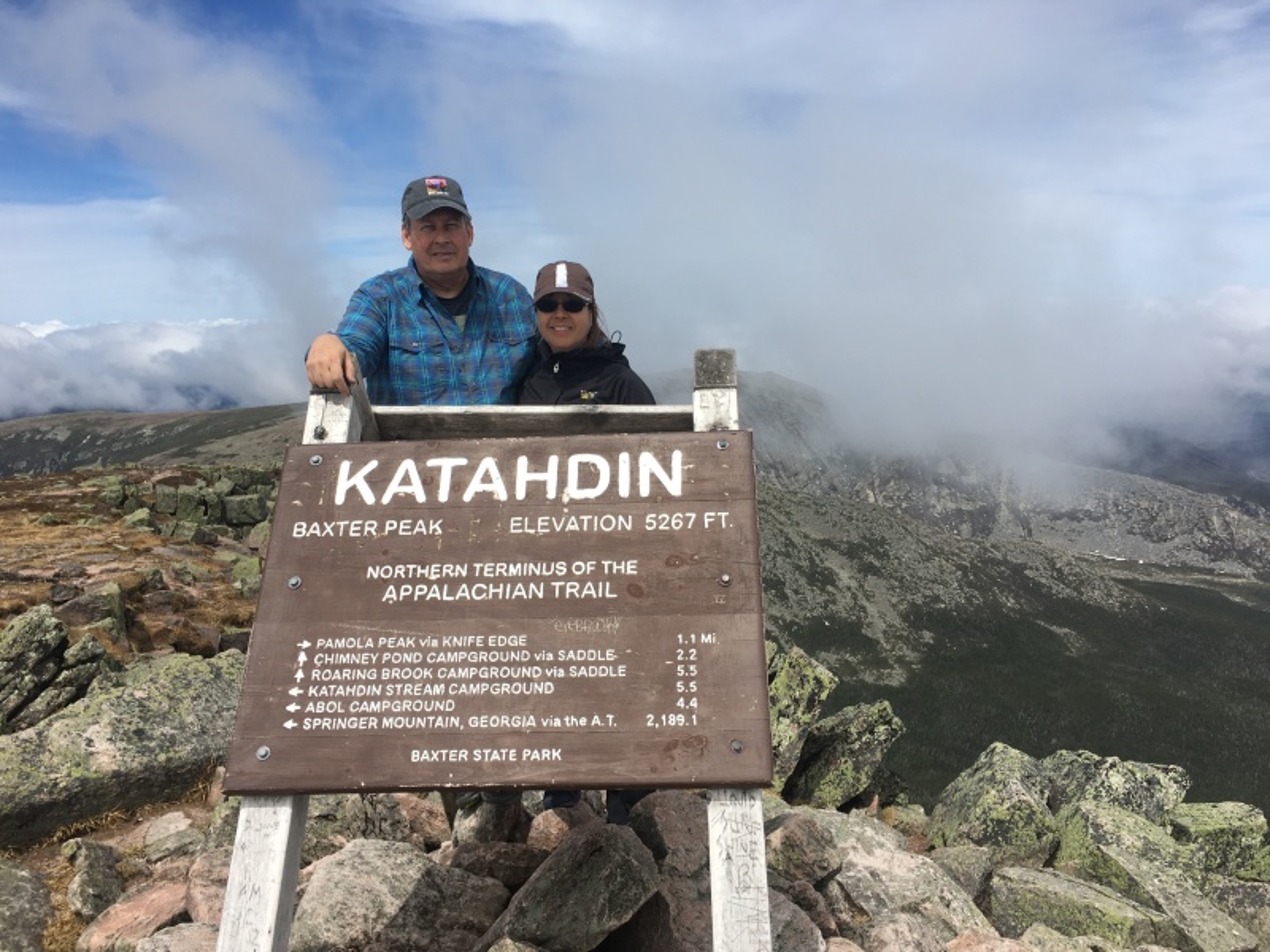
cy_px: 476
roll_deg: -1.7
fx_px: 1064
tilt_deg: -8.4
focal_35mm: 29
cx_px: 635
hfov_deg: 61.7
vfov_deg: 48.2
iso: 25
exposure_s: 1/2331
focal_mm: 4.15
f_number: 2.2
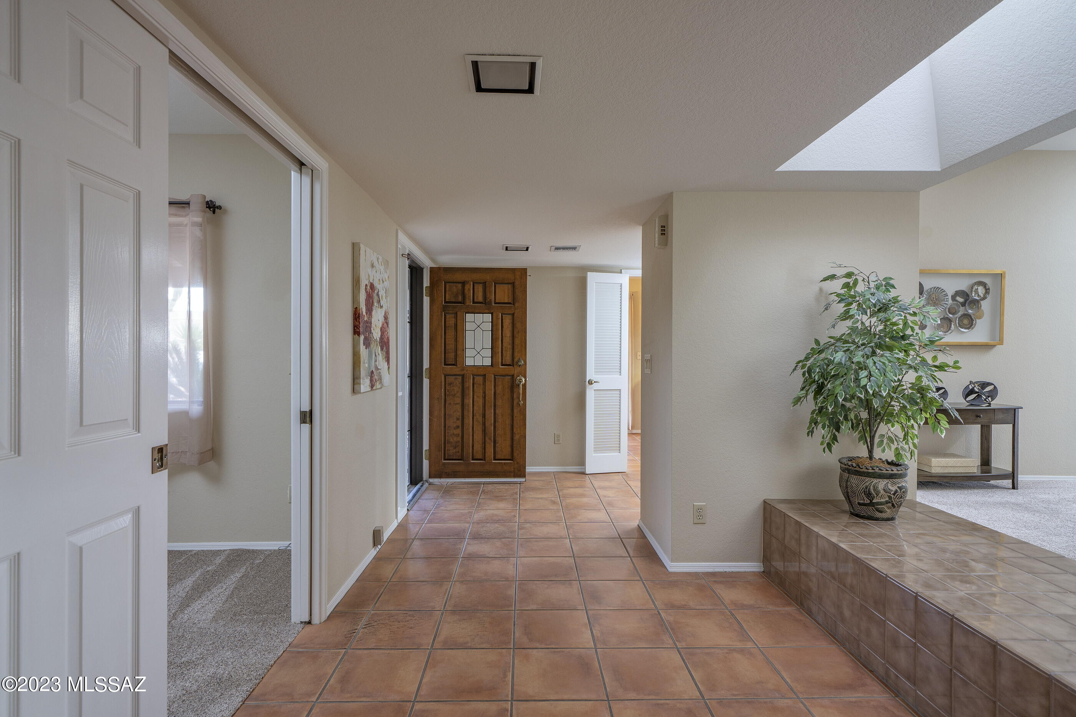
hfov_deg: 93.3
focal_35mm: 17
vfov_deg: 70.4
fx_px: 508
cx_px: 538
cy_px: 358
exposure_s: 1/3
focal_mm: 17
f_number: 7.1
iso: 200
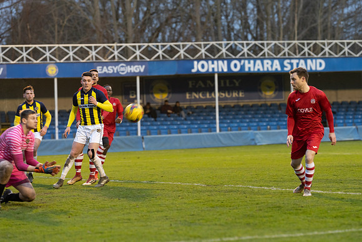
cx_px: 201
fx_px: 1506
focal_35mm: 150
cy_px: 108
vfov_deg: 9.2
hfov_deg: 13.7
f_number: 2.8
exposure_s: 1/320
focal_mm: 135
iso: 2000
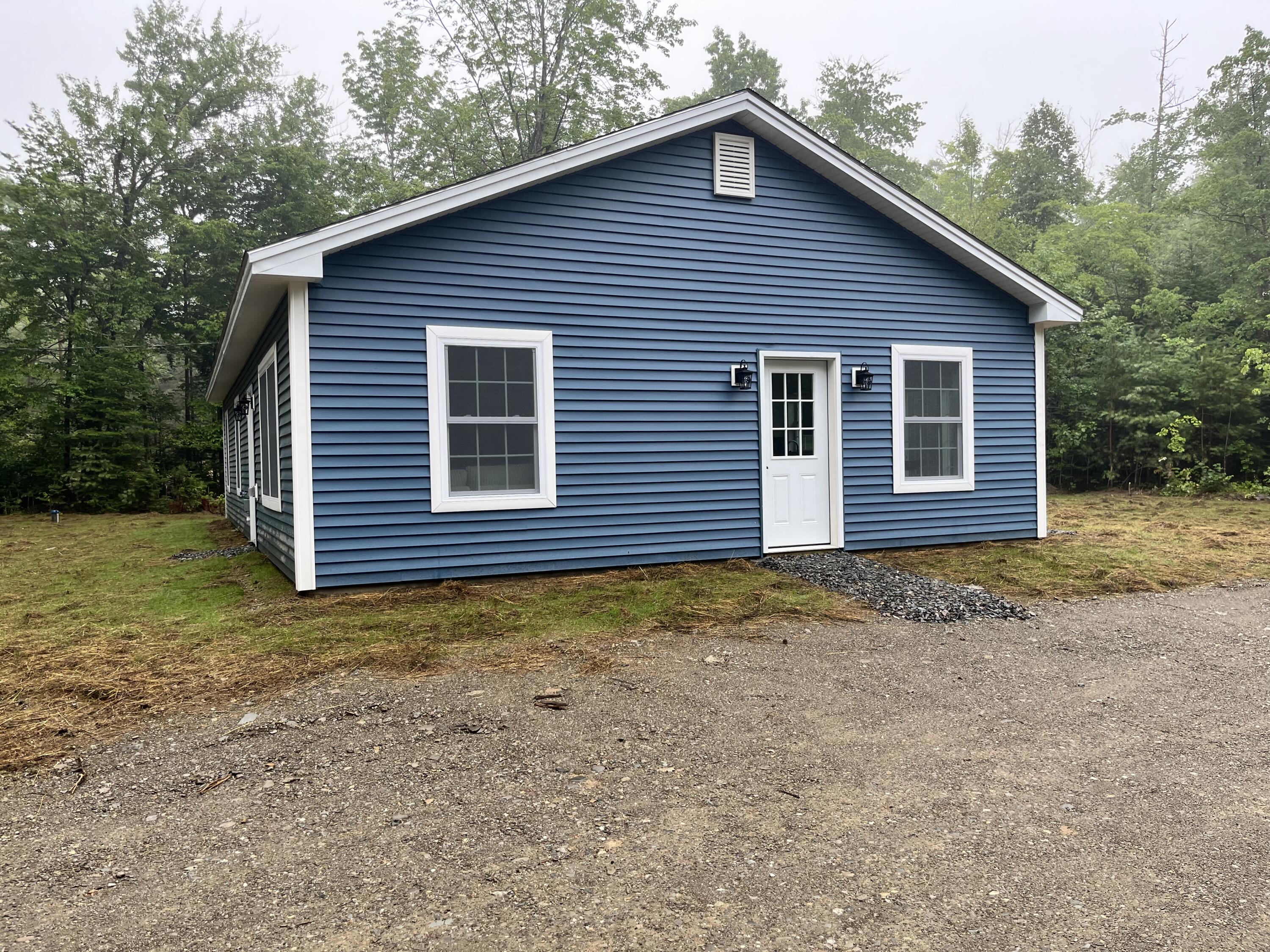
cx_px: 635
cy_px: 476
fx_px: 954
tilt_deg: -1.4
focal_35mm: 26
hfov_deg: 67.3
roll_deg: +1.3
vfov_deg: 53.1
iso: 50
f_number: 1.6
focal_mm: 5.1
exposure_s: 1/143
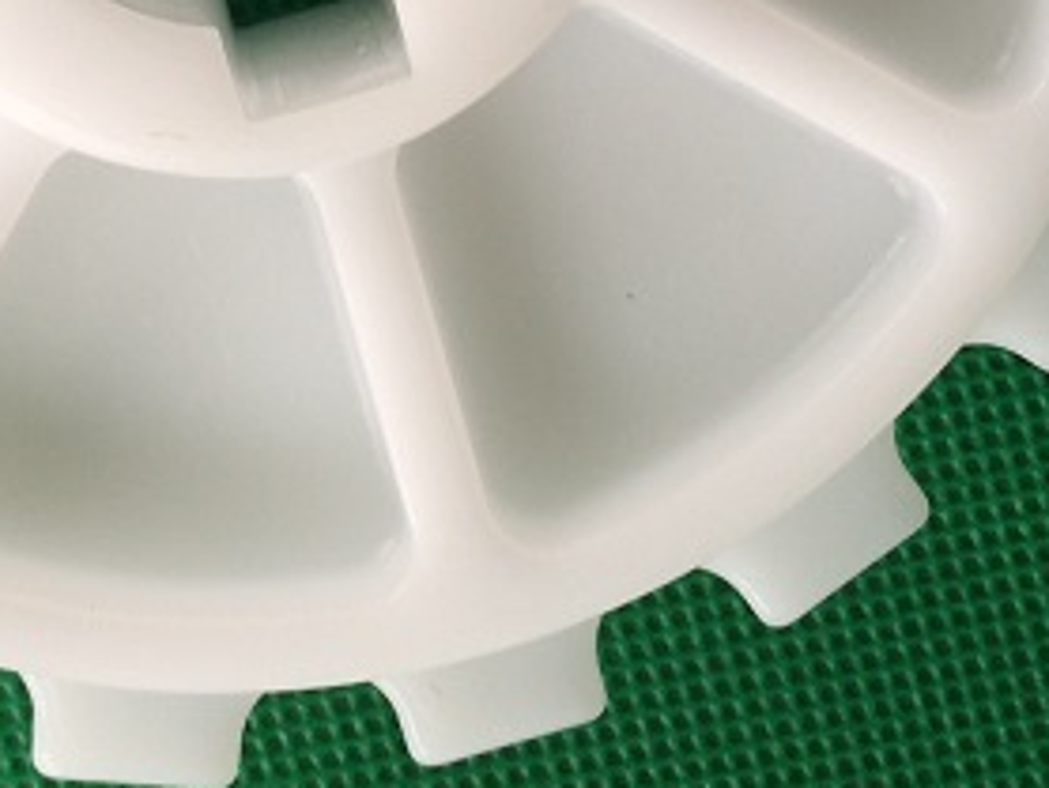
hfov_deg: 22.0
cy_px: -328
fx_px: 2669
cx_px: 260
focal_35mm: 88
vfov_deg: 15.7
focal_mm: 4.12
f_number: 2.2
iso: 40
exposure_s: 1/50
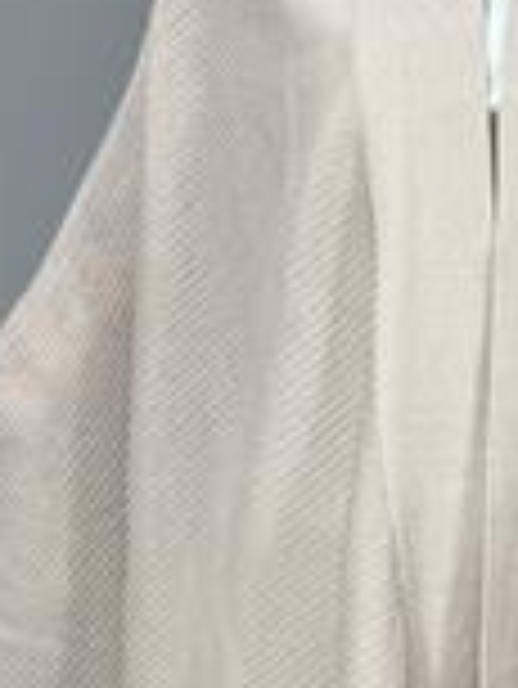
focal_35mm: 208
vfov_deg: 9.5
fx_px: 4144
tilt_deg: -26.6
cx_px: 293
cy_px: 609
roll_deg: +1.4
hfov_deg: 7.2
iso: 160
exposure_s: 1/100
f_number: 2.8
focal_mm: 9
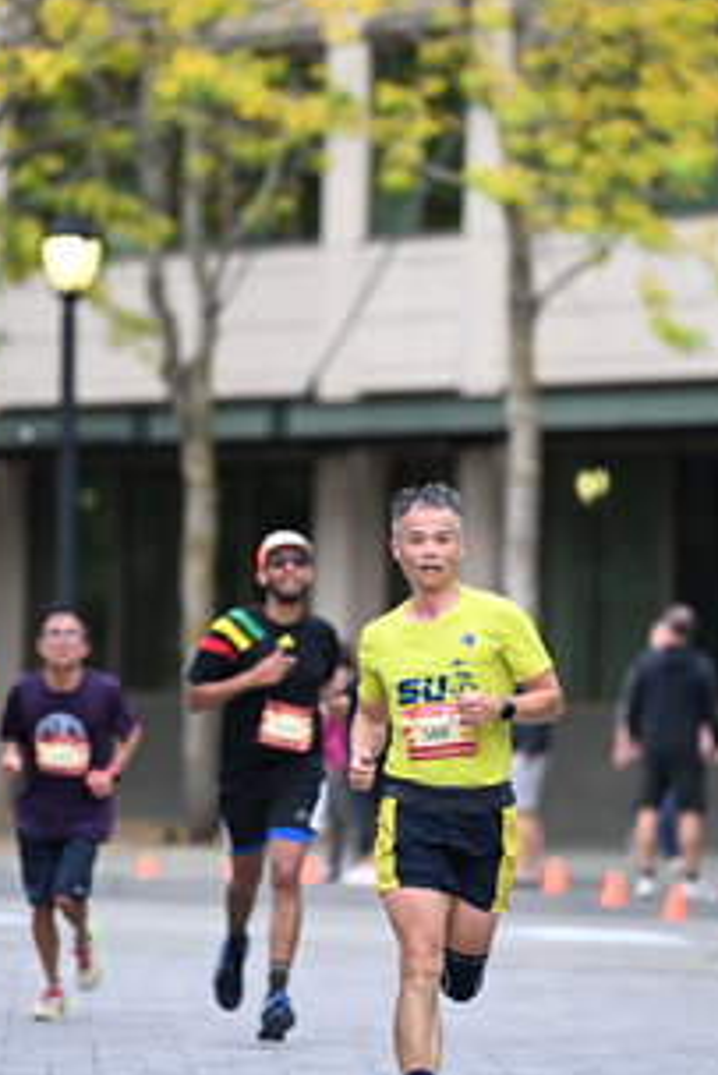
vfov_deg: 5.7
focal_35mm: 362
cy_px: 499
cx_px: 373
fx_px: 10817
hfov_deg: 3.8
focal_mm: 200
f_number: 2.8
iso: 1000
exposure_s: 1/1600
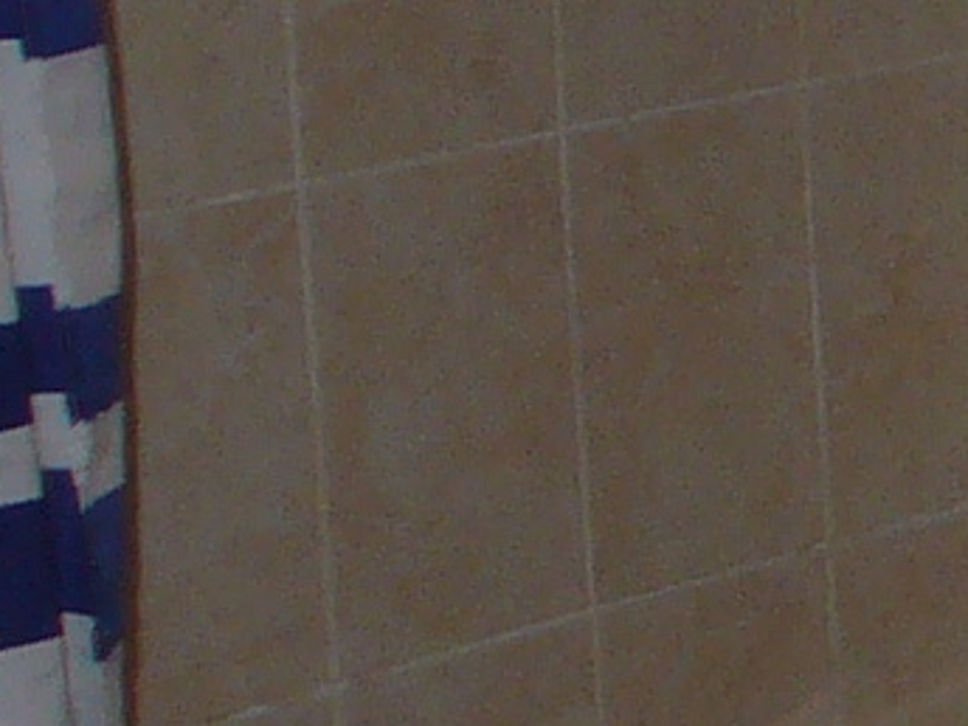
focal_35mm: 248
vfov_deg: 6.0
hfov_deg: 7.3
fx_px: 6935
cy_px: 653
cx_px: 2572
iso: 100
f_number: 2.8
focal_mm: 6.1
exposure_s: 1/60
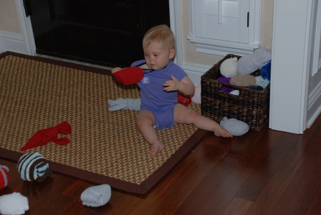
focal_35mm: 72
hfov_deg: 28.0
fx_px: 643
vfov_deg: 19.0
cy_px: 108
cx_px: 160
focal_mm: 48
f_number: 4.8
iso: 200
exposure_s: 1/60
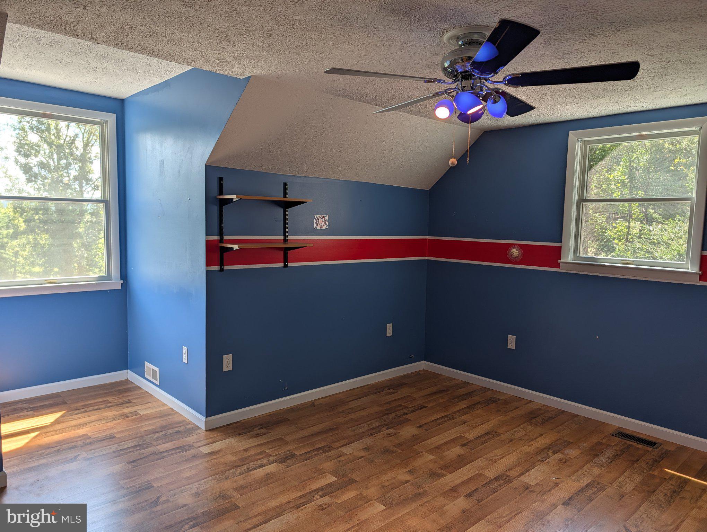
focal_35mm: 24
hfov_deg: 71.5
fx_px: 491
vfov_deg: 56.9
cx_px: 354
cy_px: 266
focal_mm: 6.9
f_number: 1.68
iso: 26
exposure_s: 1/120
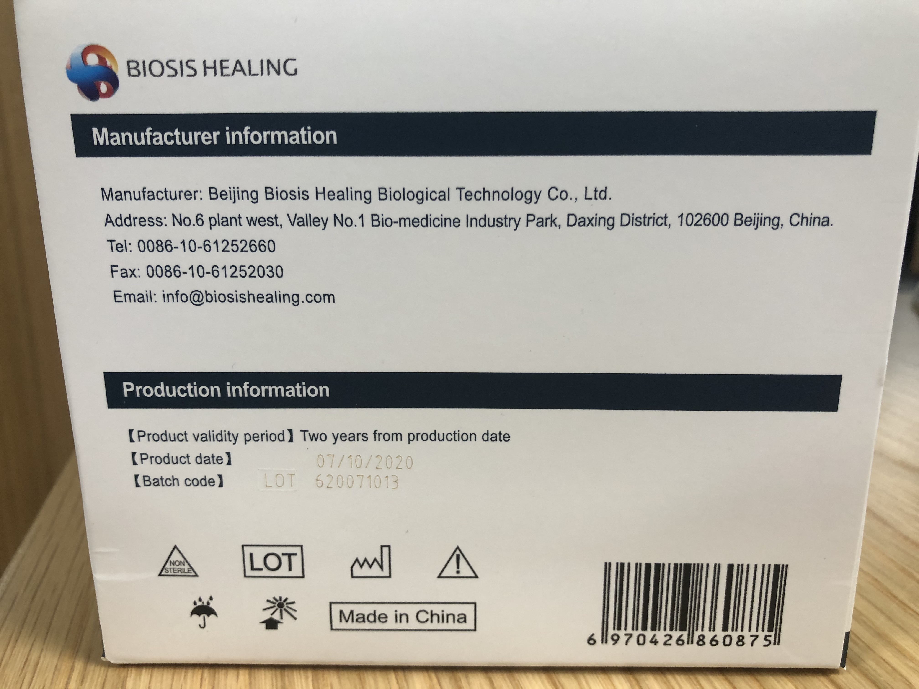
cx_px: 460
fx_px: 743
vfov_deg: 49.7
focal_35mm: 28
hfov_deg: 63.4
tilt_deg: -15.5
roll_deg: +0.6
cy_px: 344
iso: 40
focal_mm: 3.99
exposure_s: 1/33
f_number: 1.8
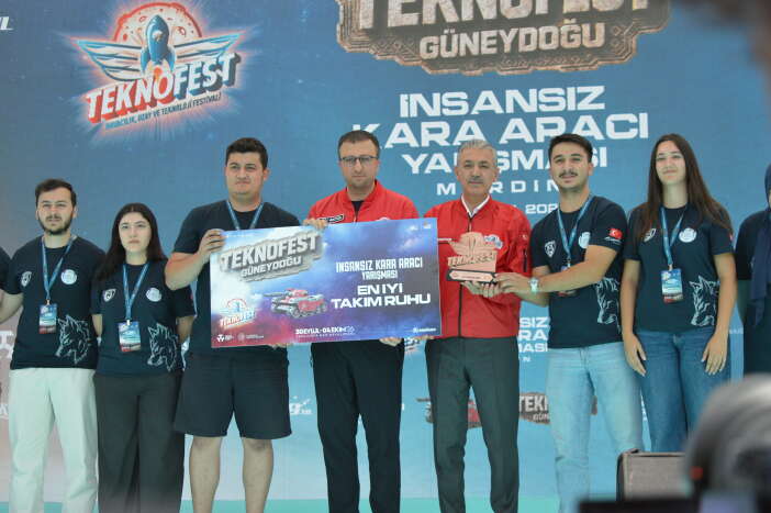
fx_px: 1766
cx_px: 386
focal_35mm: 82
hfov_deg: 24.6
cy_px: 256
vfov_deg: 16.5
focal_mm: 55
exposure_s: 1/160
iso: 100
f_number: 6.3
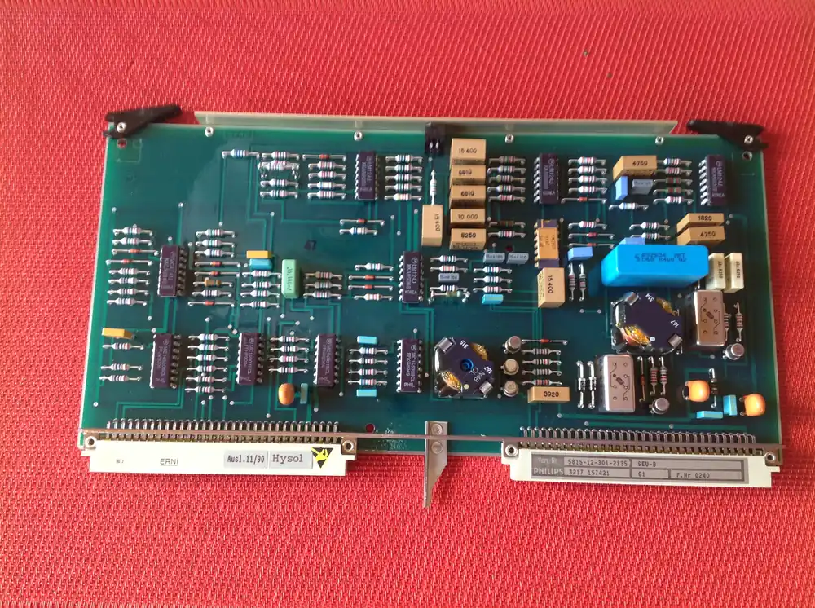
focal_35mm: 35
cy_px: 304
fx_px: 822
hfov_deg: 52.7
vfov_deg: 40.6
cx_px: 408
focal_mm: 4.28
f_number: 2.4
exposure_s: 1/15
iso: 64
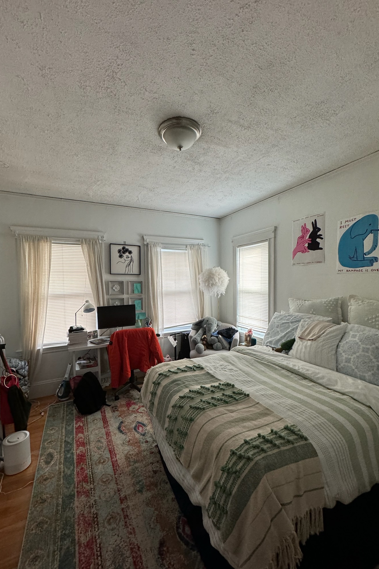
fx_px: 237
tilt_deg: -0.9
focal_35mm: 15
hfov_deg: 77.3
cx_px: 189
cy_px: 292
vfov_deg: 100.4
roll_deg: +0.5
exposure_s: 1/99
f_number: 2.2
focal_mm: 2.22
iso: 250
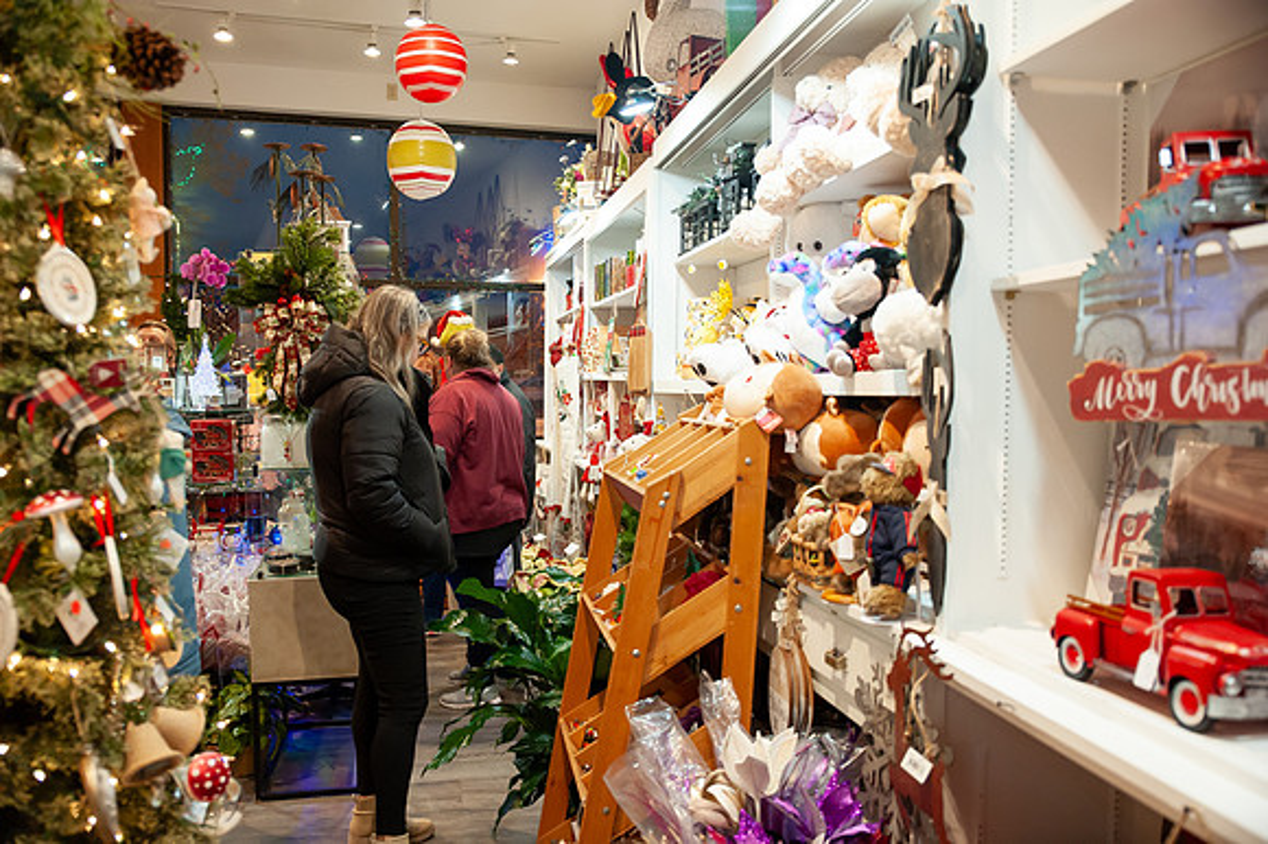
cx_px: 634
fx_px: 1126
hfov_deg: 58.7
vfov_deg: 41.1
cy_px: 422
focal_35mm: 32
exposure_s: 1/125
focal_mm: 32
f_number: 3.2
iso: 1600
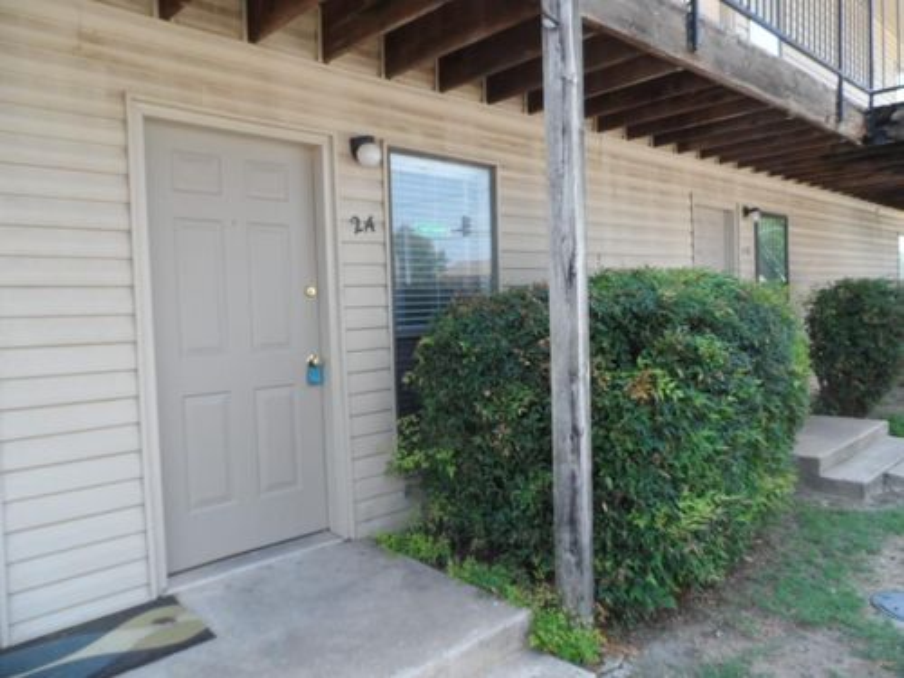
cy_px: 339
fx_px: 627
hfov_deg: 71.6
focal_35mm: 24
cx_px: 452
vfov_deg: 56.8
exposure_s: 1/125
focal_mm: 4
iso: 80
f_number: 3.2
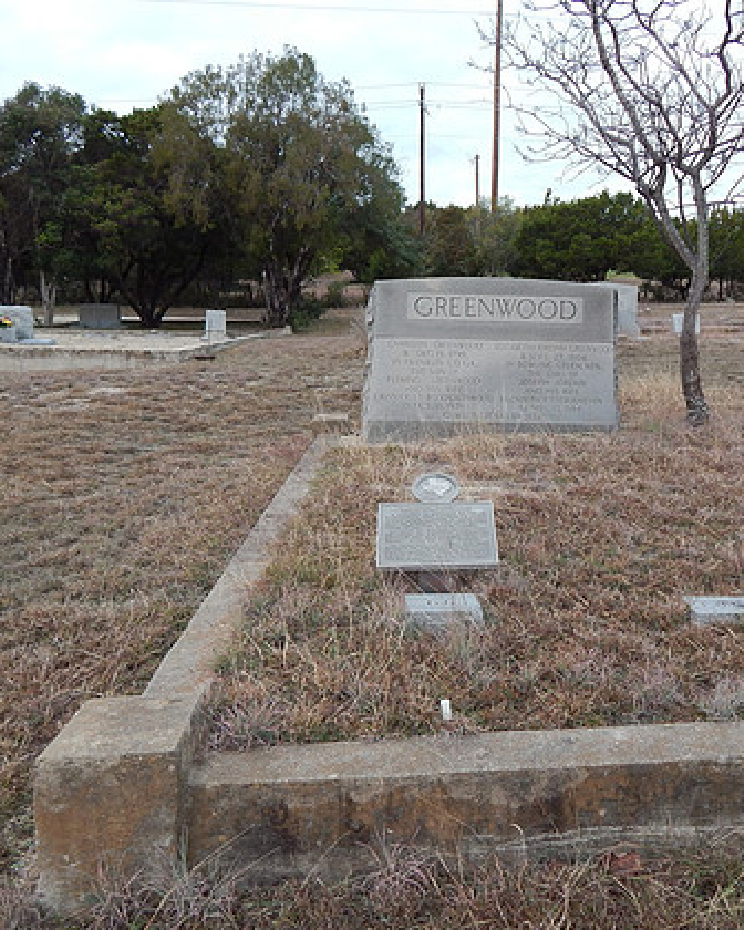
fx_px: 853
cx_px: 461
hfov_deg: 46.7
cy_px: 464
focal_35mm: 31
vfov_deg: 57.2
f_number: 3
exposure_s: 1/50
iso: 125
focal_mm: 4
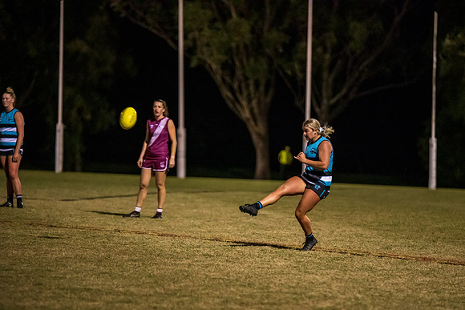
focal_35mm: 229
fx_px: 2954
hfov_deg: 9.0
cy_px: 177
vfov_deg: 6.0
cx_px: 266
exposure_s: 1/800
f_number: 2.8
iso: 6400
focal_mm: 200
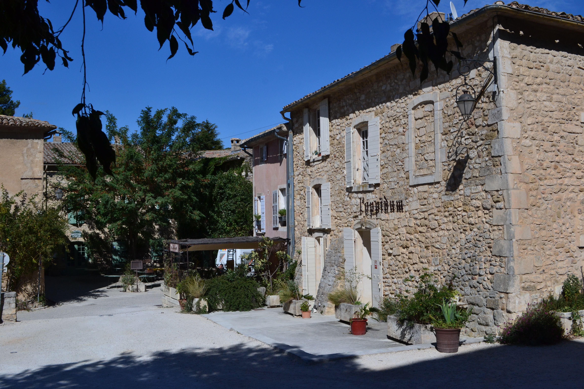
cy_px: 194
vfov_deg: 34.2
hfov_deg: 49.6
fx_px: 633
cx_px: 292
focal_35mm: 39
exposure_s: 1/320
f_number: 10
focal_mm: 26
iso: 400
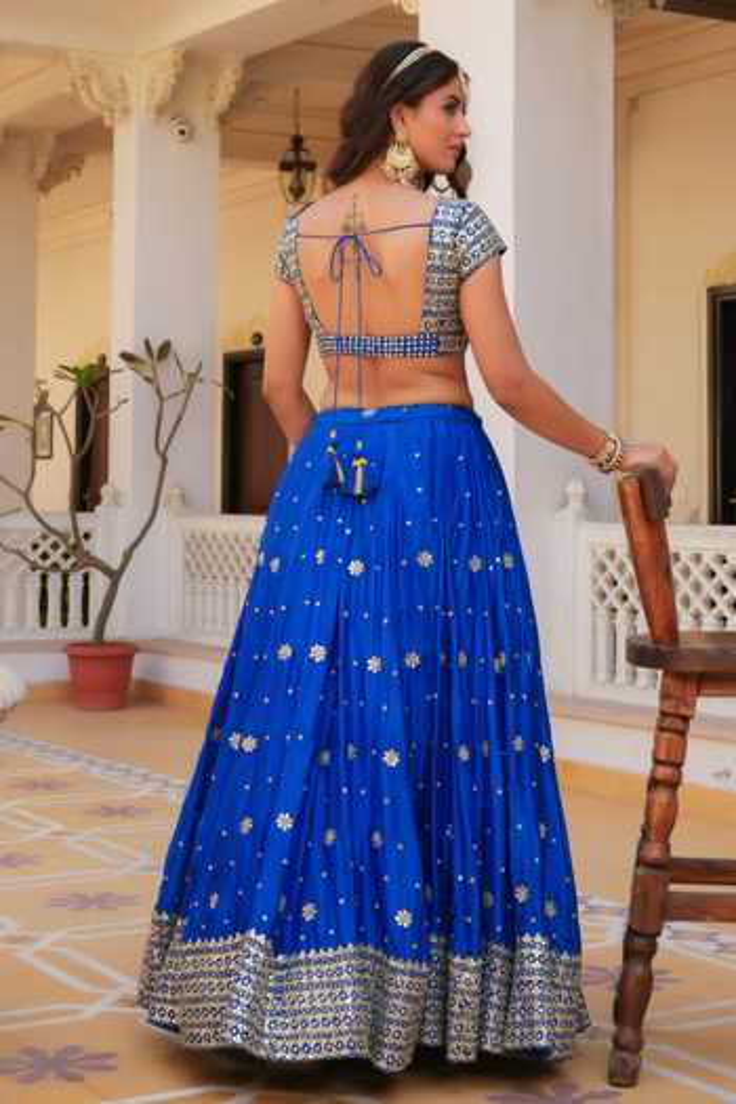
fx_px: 1104
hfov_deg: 36.9
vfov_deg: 53.1
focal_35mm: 36
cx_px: 368
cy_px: 552
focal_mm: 36
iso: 100
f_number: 6.3
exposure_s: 1/160
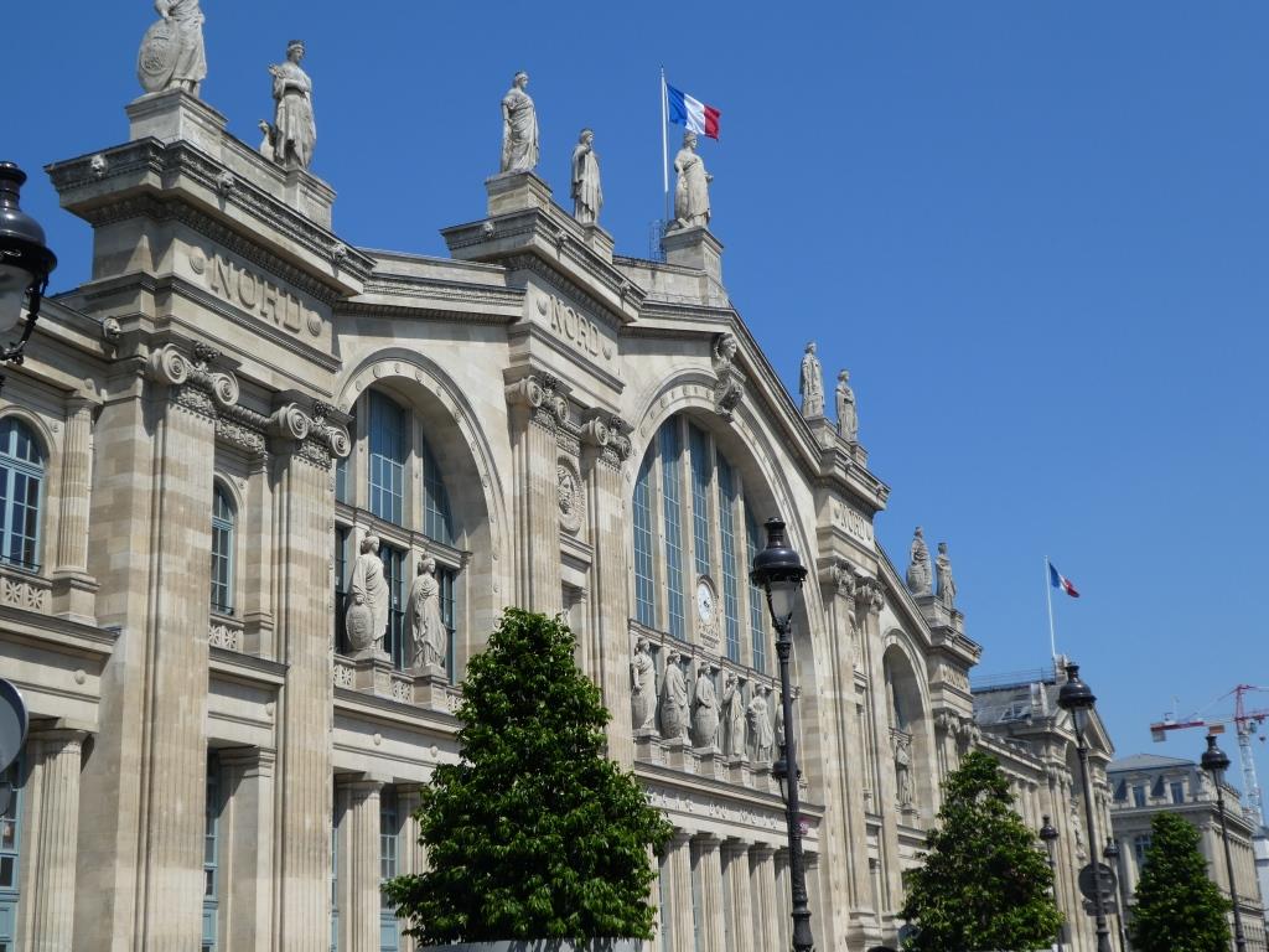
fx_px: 1723
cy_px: 476
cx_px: 634
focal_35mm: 47
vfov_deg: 30.9
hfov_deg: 40.4
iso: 80
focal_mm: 8.4
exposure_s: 1/800
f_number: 4
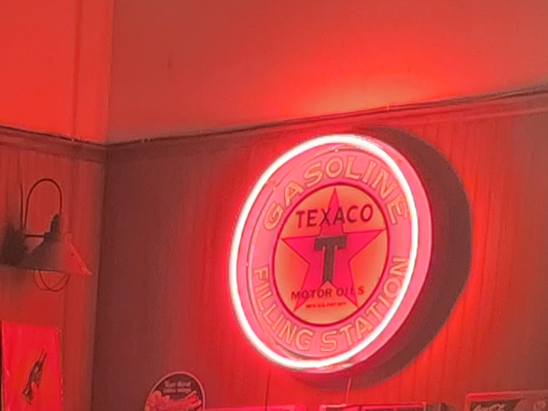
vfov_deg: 9.0
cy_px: 1109
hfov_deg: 13.1
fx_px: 2248
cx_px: -271
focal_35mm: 142
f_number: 1.8
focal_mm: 5.4
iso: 640
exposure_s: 1/40
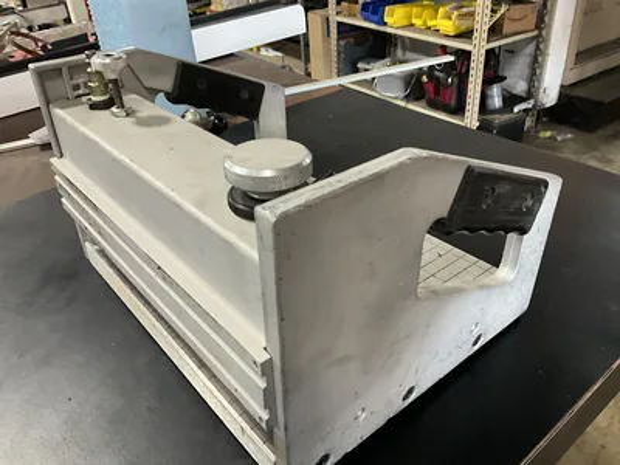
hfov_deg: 61.7
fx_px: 519
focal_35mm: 29
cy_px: 232
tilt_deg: -32.9
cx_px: 310
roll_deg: +4.5
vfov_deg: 48.2
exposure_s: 1/38
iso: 320
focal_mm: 3
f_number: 1.8
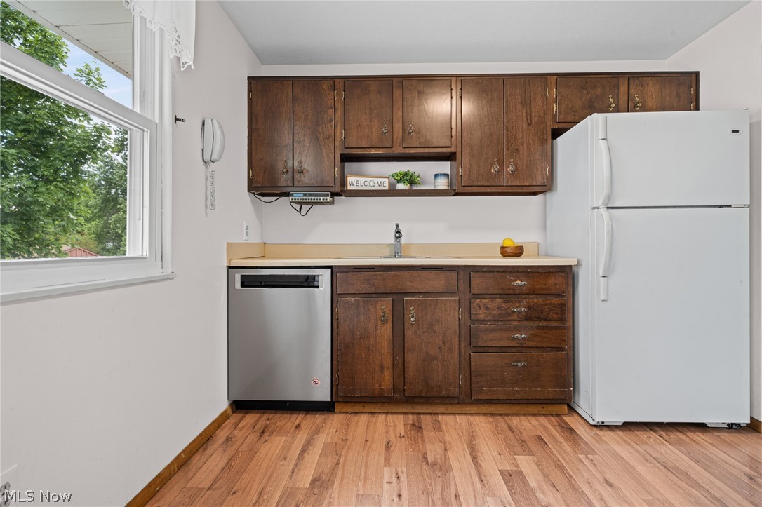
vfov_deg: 67.3
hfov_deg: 90.0
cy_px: 254
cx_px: 381
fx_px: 381
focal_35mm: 18
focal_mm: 18
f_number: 9
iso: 250
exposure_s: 1/2
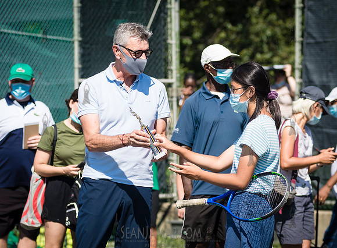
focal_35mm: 130
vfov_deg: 11.2
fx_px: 1256
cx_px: 179
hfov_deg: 15.3
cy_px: 144
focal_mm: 105
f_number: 4.5
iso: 125
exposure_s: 1/1600
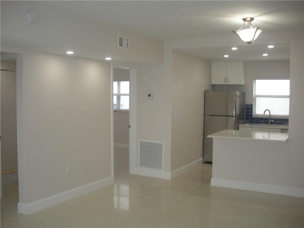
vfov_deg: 39.7
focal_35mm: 36
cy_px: 114
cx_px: 152
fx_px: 316
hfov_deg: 51.4
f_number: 3.5
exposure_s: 1/57
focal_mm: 6.3
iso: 86
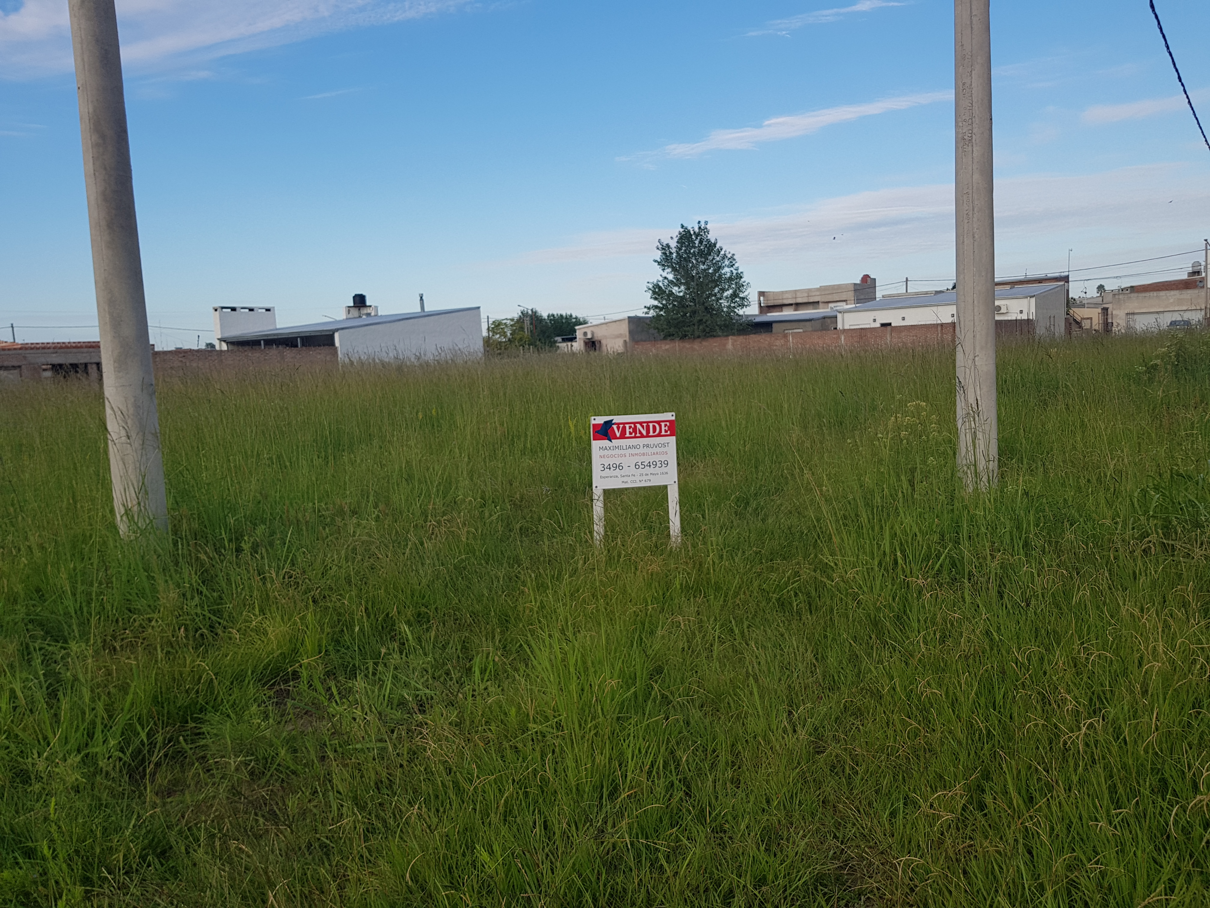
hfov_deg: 67.3
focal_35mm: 26
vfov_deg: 53.1
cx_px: 605
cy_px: 454
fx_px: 909
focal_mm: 4.2
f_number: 1.7
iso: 40
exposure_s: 1/1128
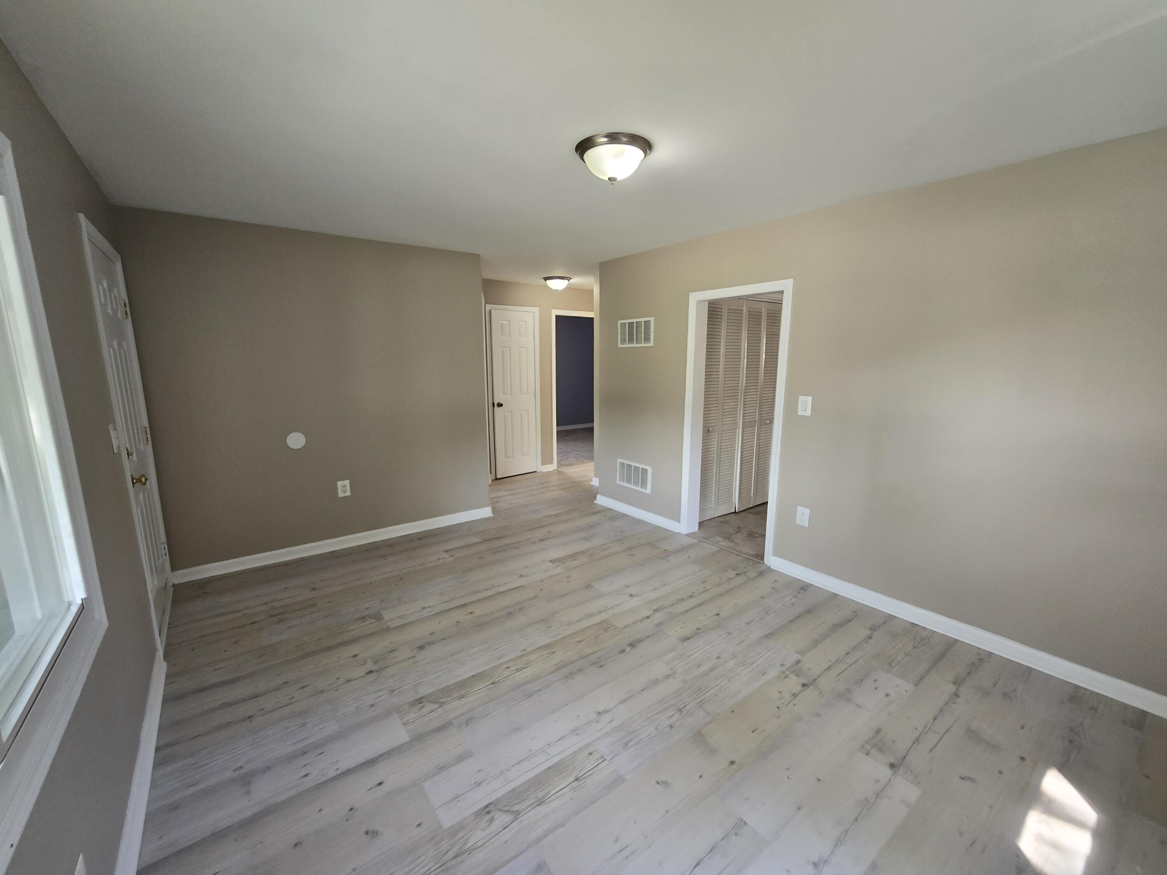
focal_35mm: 13
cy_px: 438
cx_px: 584
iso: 125
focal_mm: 2.2
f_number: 2.2
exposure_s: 1/60
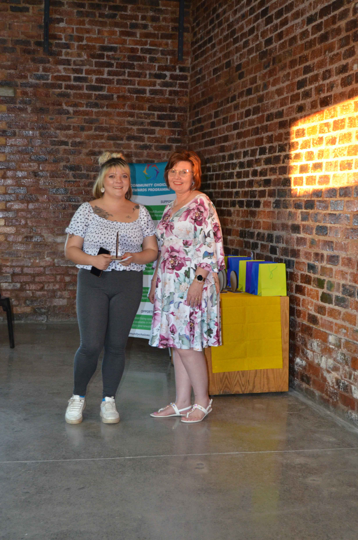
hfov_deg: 23.7
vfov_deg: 35.1
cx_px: 179
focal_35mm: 57
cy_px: 270
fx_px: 854
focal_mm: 38
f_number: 4.8
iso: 1600
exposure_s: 1/60
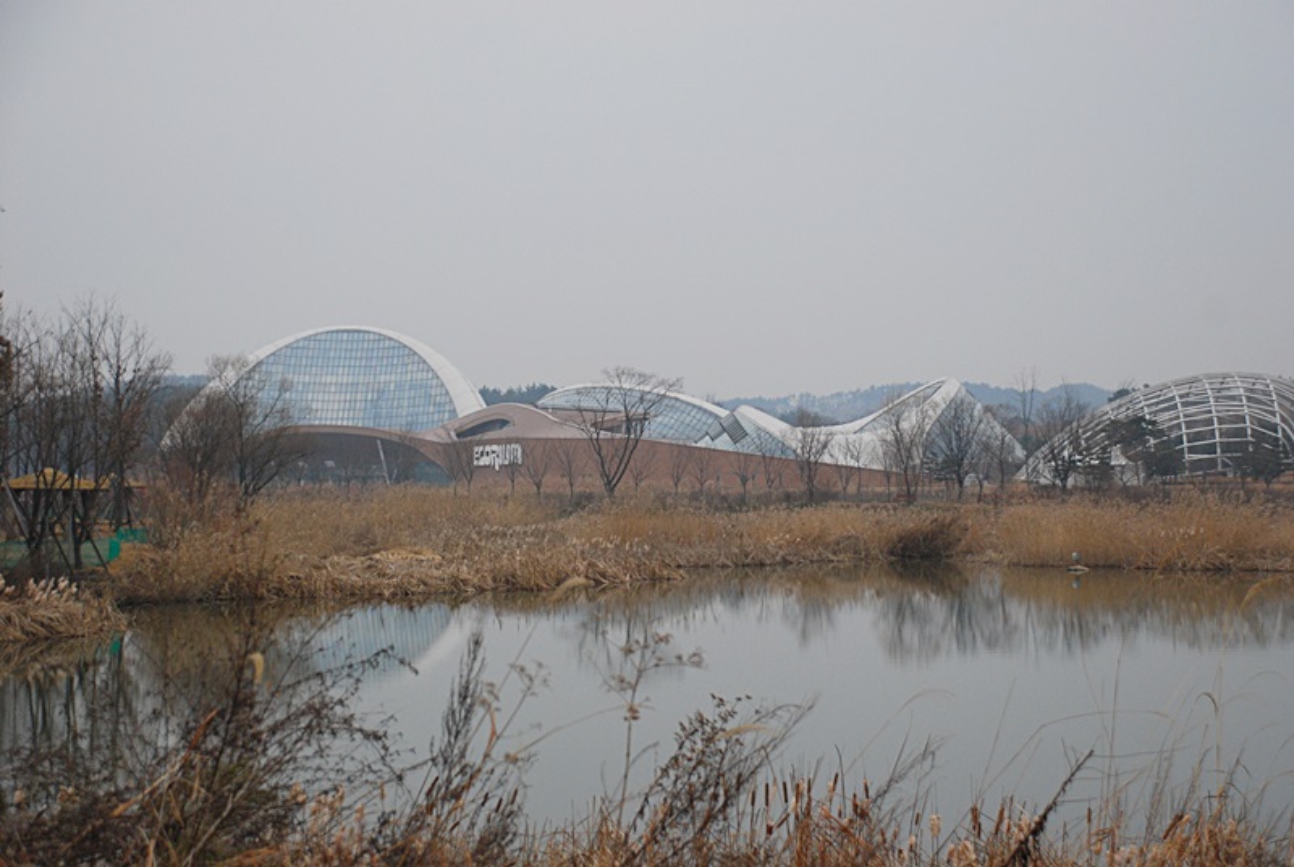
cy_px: 434
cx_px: 647
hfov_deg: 30.5
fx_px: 2376
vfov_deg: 20.7
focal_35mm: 66
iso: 400
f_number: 4.8
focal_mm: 44
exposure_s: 1/1000
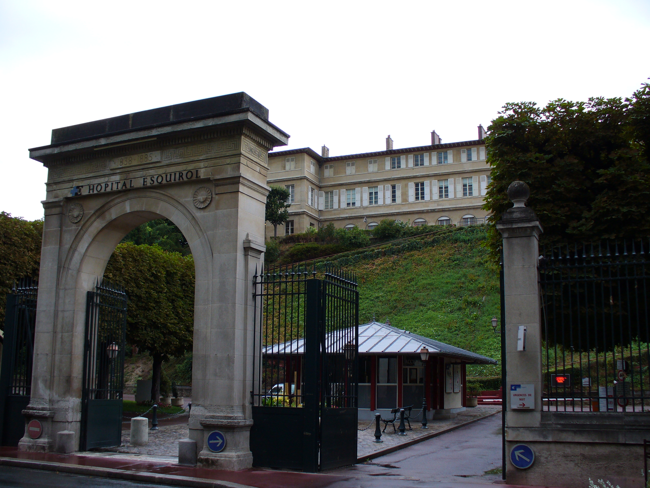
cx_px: 325
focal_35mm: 37
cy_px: 244
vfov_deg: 38.7
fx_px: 695
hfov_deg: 50.1
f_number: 2.8
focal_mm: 6.1
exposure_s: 1/160
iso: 80
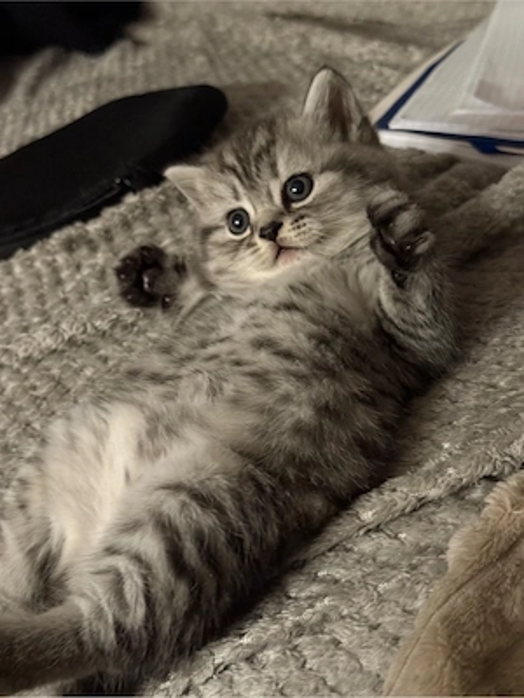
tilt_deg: -30.9
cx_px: 262
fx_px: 969
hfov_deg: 30.3
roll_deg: +20.9
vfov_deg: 39.7
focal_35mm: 48
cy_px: 349
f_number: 1.78
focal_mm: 6.76
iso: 800
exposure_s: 1/21
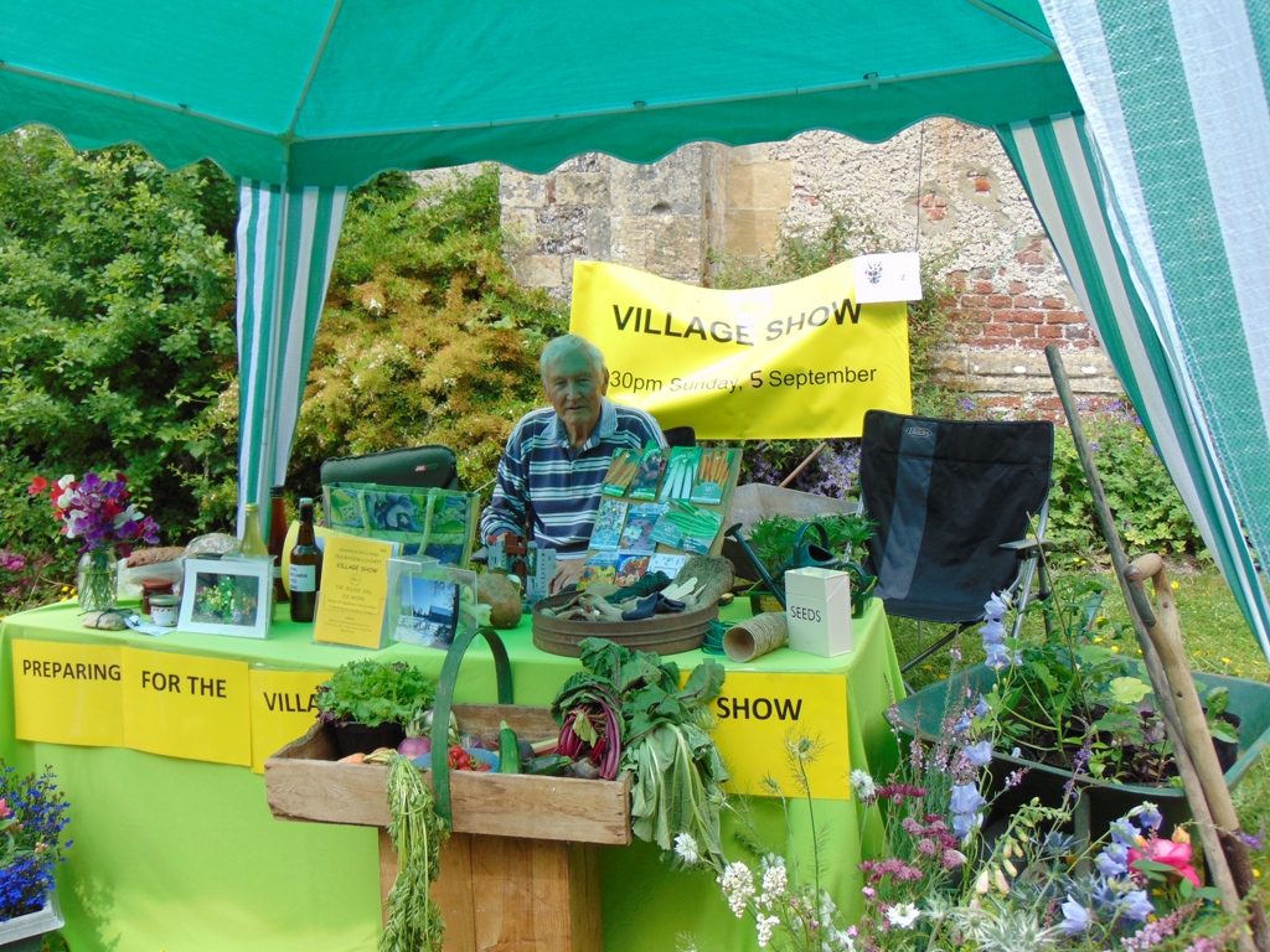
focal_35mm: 33
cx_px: 635
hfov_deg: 55.4
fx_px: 1211
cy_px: 476
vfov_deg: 42.9
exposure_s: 1/400
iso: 80
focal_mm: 5.8
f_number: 3.2
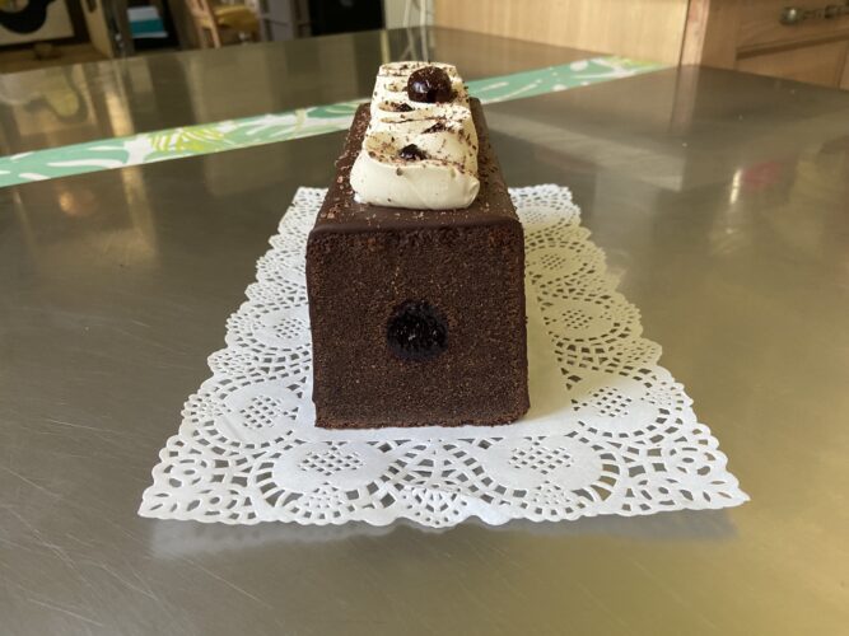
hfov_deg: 67.3
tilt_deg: -32.0
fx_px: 638
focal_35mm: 26
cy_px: 318
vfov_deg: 53.0
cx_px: 424
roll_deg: +3.0
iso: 250
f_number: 1.8
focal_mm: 4.25
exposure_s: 1/60
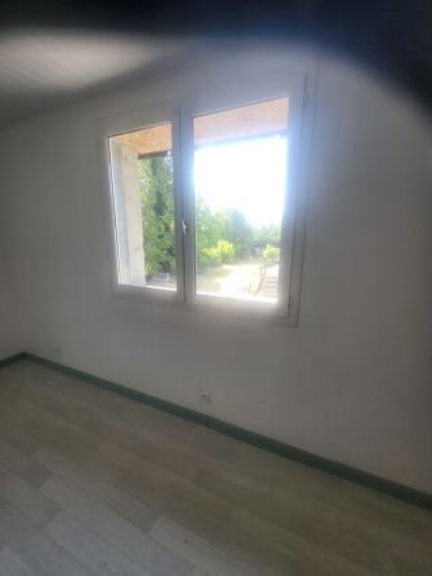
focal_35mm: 13
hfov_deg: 89.9
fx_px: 216
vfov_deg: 106.2
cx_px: 216
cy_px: 288
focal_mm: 1.74
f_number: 2.2
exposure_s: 1/100
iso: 50
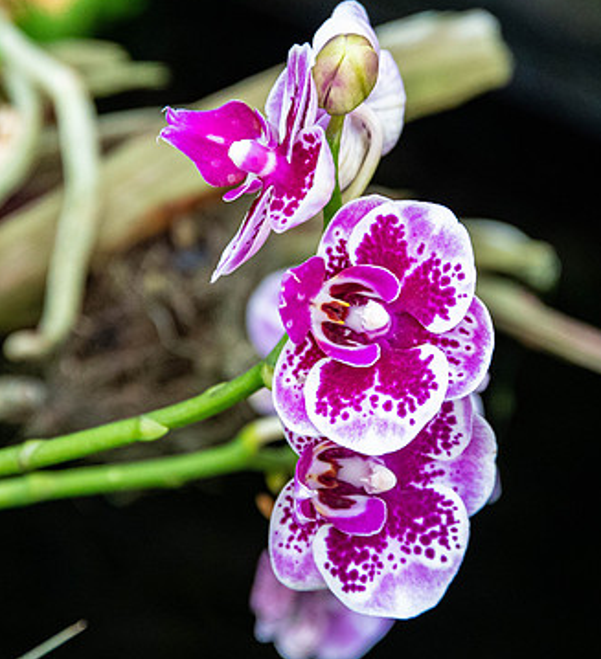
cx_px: 363
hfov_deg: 3.0
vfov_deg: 3.3
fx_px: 11448
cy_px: 338
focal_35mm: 555
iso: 4000
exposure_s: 1/160
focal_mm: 300
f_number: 8
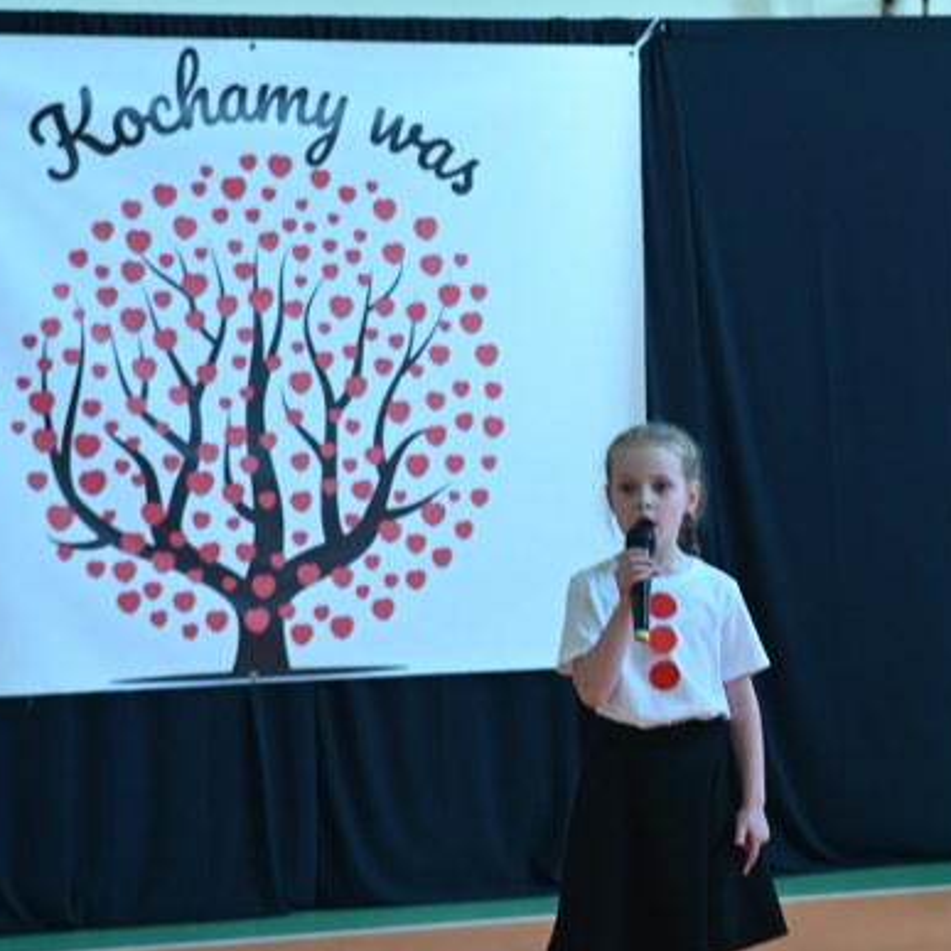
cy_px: 563
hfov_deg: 10.8
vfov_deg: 10.9
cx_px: 746
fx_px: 5004
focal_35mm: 161
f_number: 2.8
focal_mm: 85
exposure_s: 1/125
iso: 800
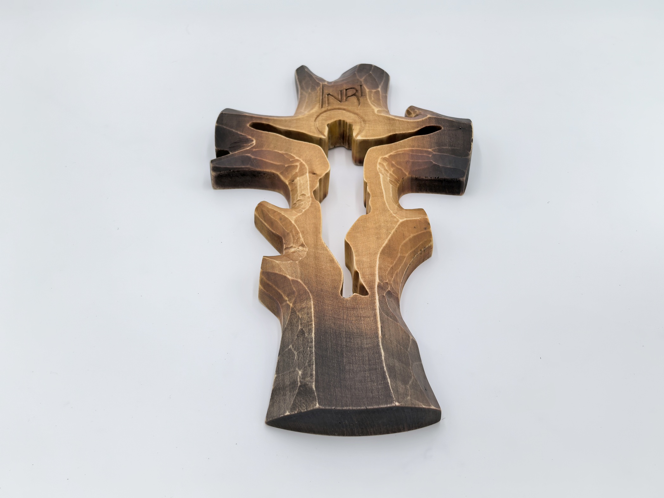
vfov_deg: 27.0
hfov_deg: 35.5
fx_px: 1036
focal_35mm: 54
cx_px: 332
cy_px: 249
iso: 50
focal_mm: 8.5
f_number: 2
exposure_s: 1/756
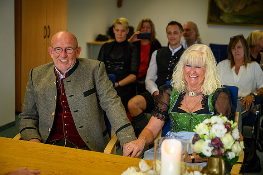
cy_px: 88
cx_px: 132
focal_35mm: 57
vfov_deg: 23.8
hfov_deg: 35.1
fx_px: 416
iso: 400
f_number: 3.5
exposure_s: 1/250
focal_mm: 57
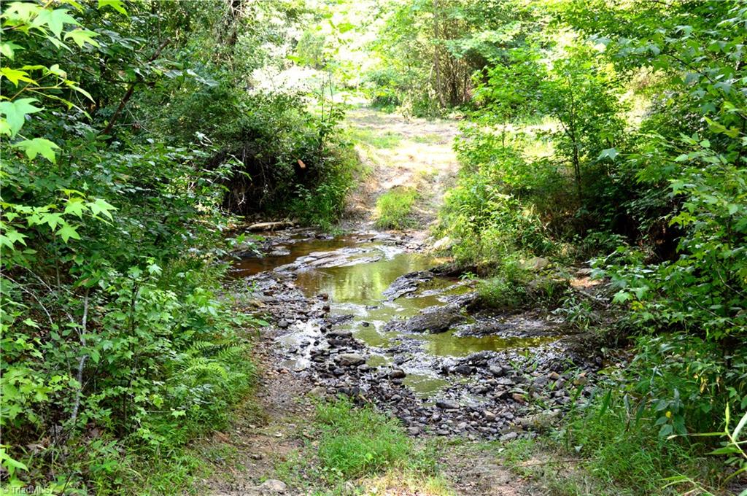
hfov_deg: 43.7
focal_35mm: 45
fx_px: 933
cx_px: 374
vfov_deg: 29.8
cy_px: 248
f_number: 8
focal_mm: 30
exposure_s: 1/60
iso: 450
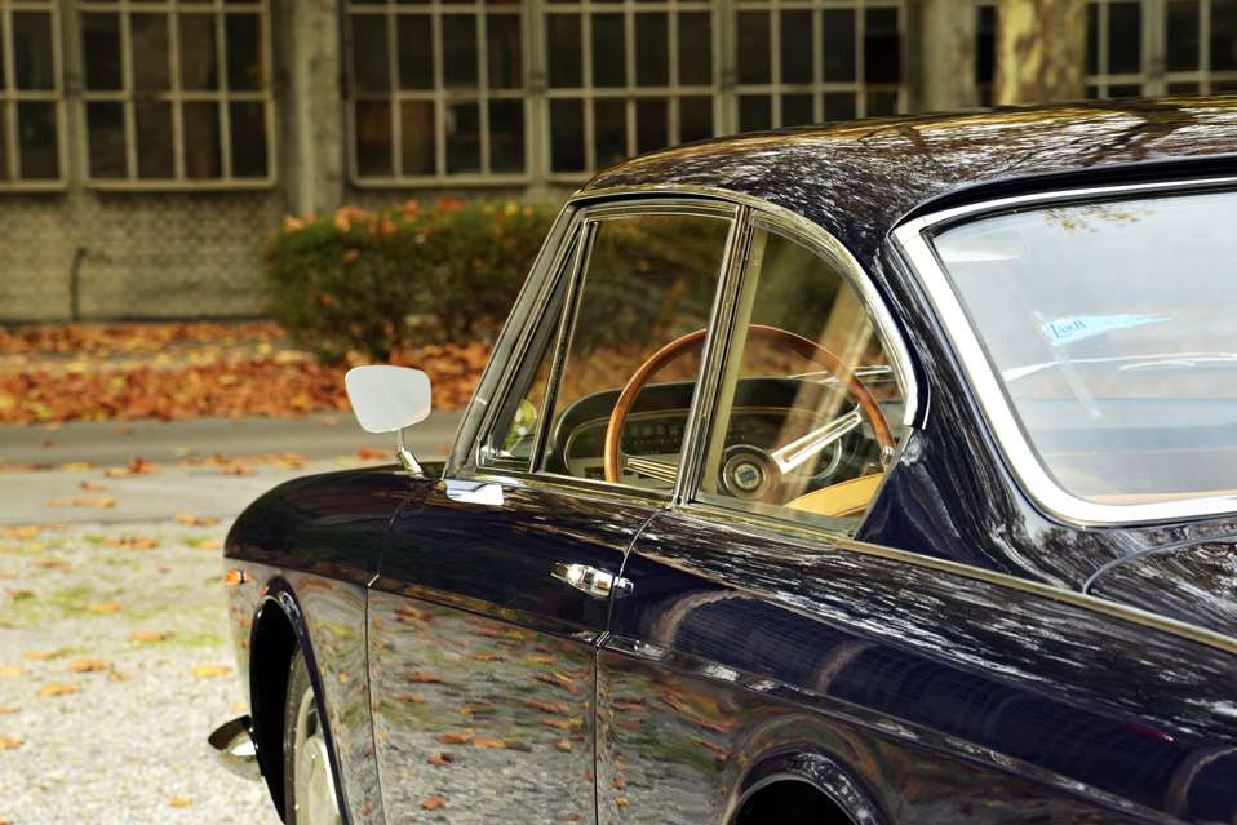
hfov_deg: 17.1
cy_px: 412
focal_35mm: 120
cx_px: 618
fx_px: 4124
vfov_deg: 11.4
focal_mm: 120
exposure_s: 1/125
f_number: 8
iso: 320
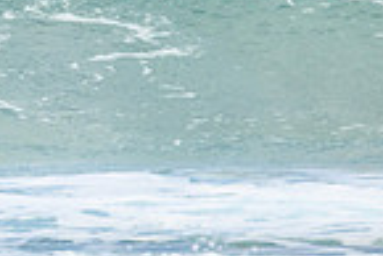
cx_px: -238
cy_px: -115
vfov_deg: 0.4
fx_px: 34142
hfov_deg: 0.6
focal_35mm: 3206
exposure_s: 1/3200
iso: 1400
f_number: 11
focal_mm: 800
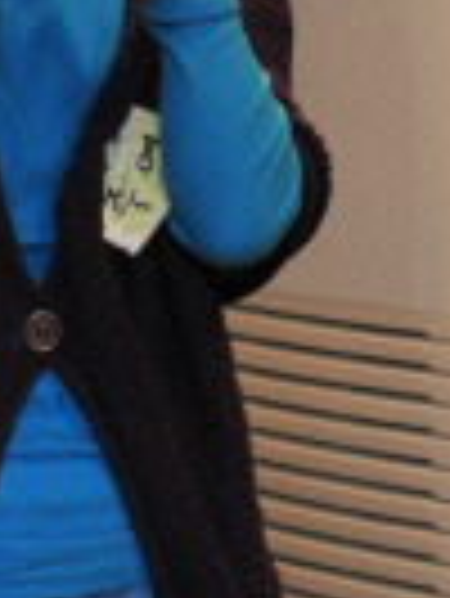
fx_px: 5244
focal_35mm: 303
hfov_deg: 4.9
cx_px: 189
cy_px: -191
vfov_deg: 6.5
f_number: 4
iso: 1600
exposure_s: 1/160
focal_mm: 70
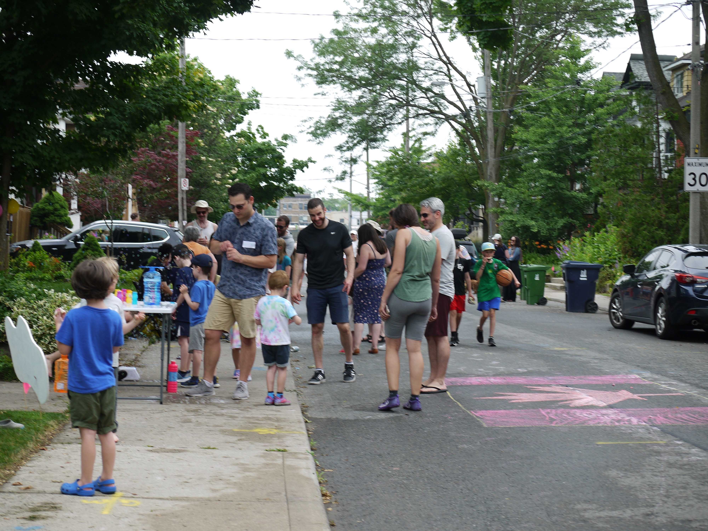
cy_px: 266
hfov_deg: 27.8
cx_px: 354
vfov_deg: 21.0
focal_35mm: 70
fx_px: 1432
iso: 100
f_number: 4
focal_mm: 35
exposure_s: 1/250
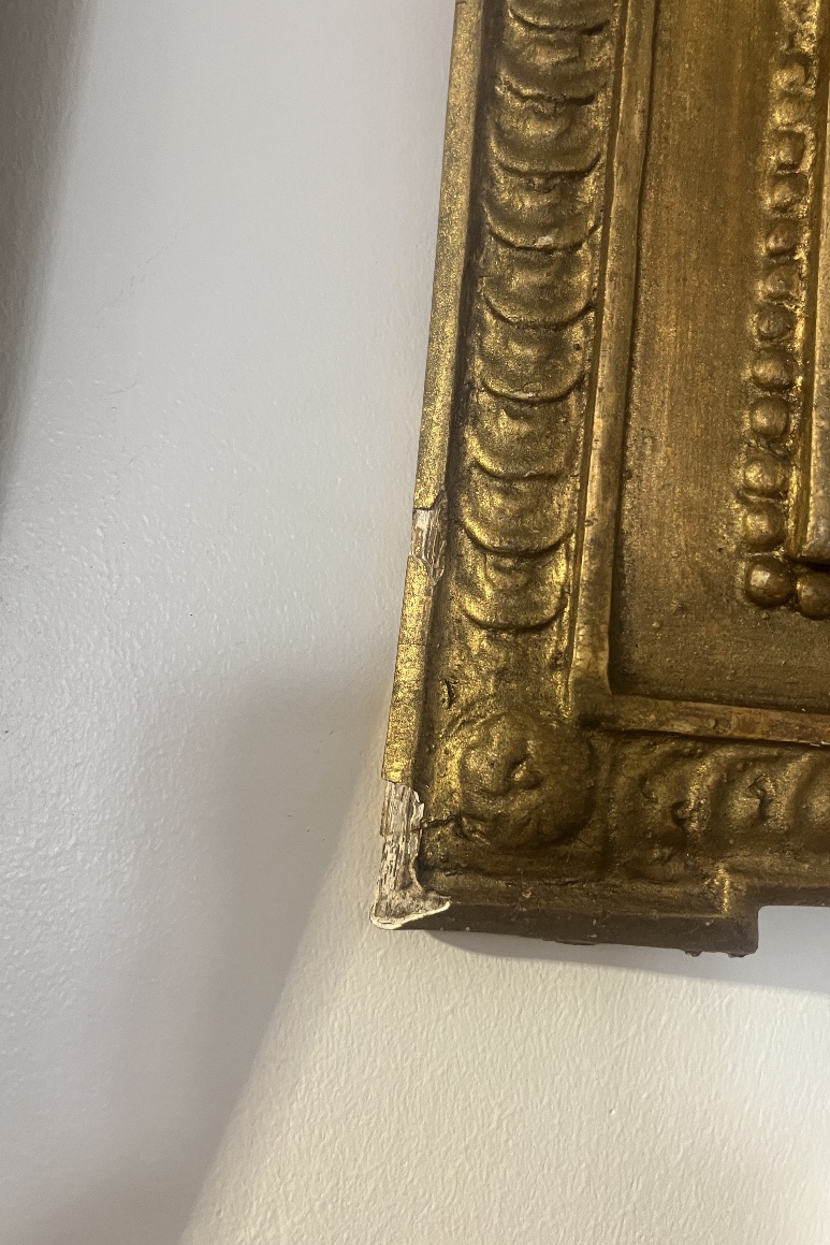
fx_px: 968
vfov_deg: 65.5
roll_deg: -4.0
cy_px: 617
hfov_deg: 46.3
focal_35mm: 28
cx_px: 476
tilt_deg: +9.8
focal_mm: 5.1
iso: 200
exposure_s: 1/50
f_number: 1.6
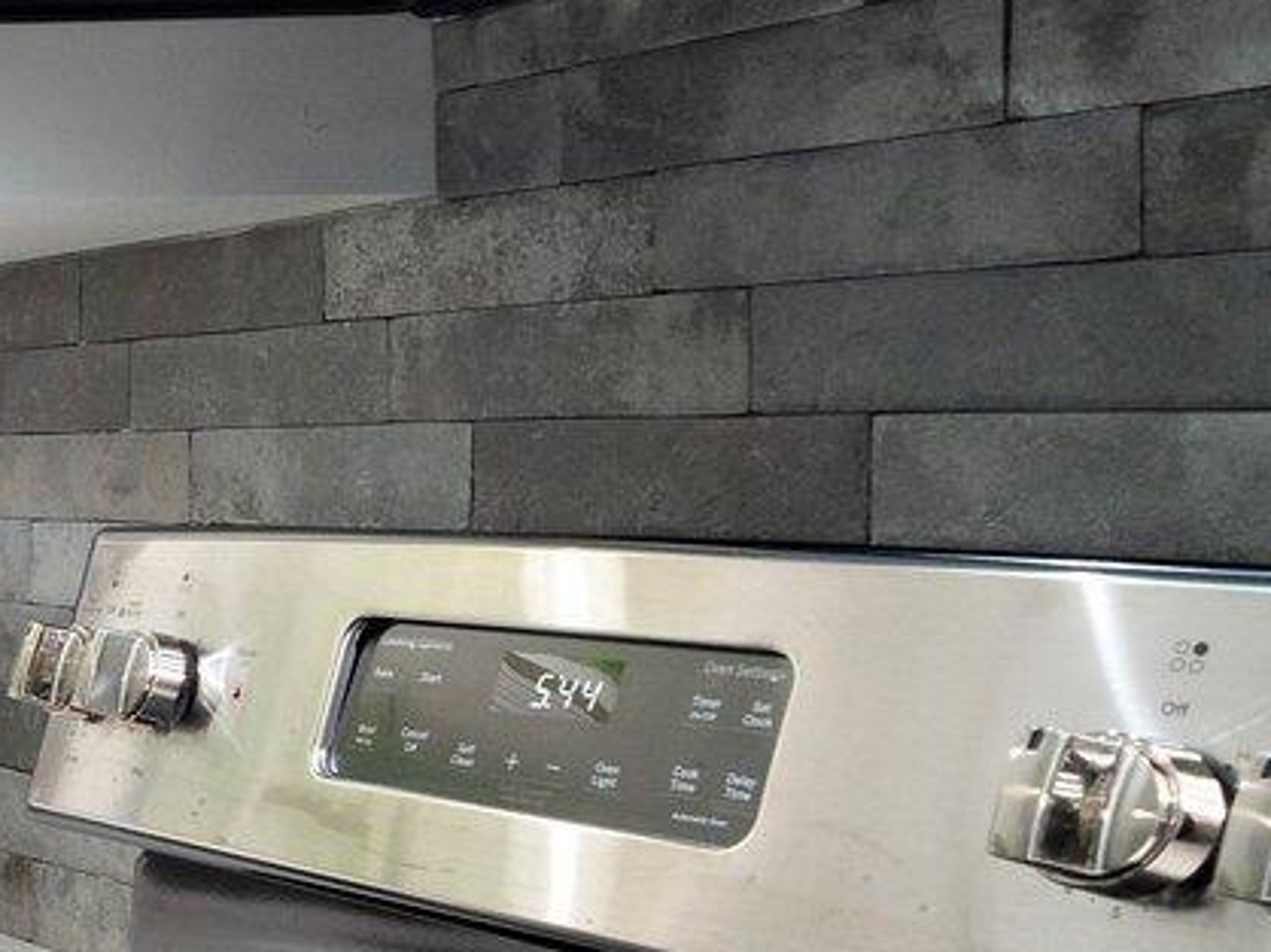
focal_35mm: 66
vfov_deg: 22.2
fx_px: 2422
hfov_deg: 14.9
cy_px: 570
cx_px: -1837
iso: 640
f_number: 11
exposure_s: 1/8
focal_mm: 14
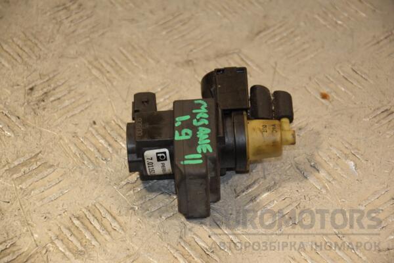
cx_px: 197
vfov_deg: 9.3
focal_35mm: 147
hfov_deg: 14.0
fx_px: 1609
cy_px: 132
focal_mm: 98
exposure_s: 1/160
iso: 800
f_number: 5.6
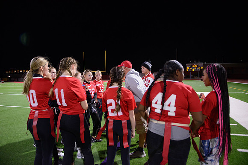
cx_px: 124
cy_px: 82
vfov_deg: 53.2
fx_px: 165
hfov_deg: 73.7
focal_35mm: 24
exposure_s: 1/320
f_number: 2.8
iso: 3200
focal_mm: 24
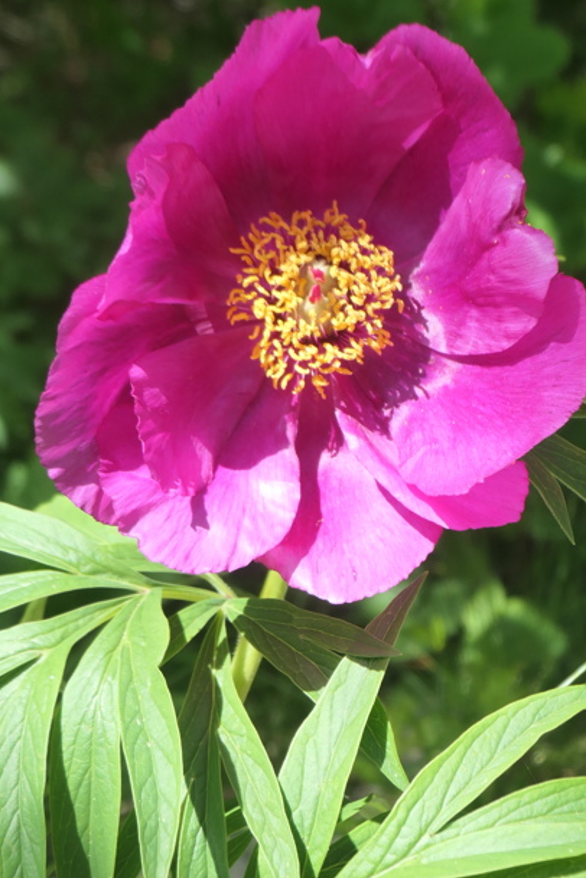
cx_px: 357
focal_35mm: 87
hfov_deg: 15.7
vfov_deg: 23.4
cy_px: 443
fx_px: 2124
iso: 200
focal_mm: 19.3
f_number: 4.3
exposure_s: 1/500
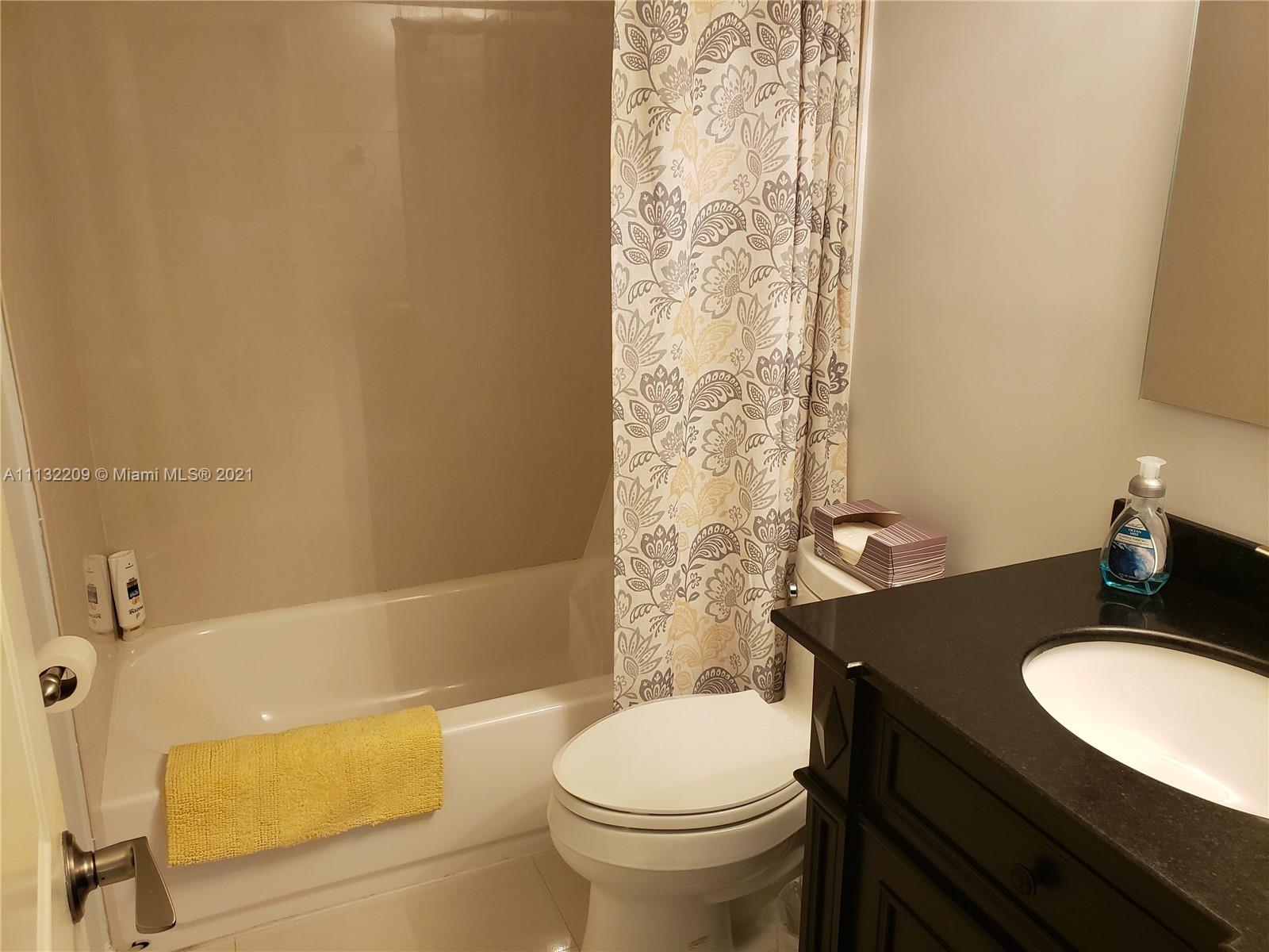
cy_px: 476
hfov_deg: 67.3
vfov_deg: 53.1
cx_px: 634
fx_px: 953
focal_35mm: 26
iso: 250
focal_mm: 4.3
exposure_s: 1/40
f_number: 2.4
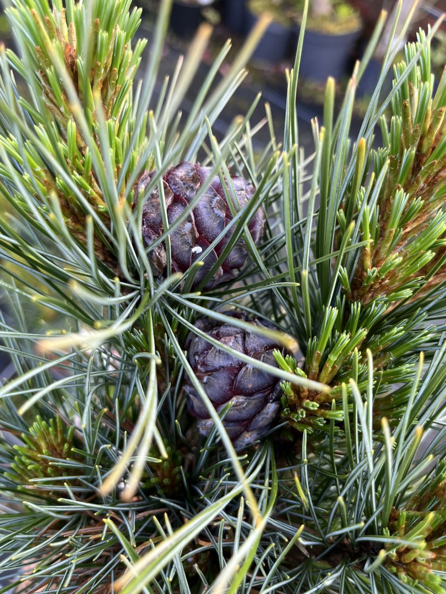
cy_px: 297
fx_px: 447
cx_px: 223
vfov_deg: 67.3
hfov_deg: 53.1
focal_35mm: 26
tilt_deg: -66.2
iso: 32
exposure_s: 1/129
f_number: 1.6
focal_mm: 5.1
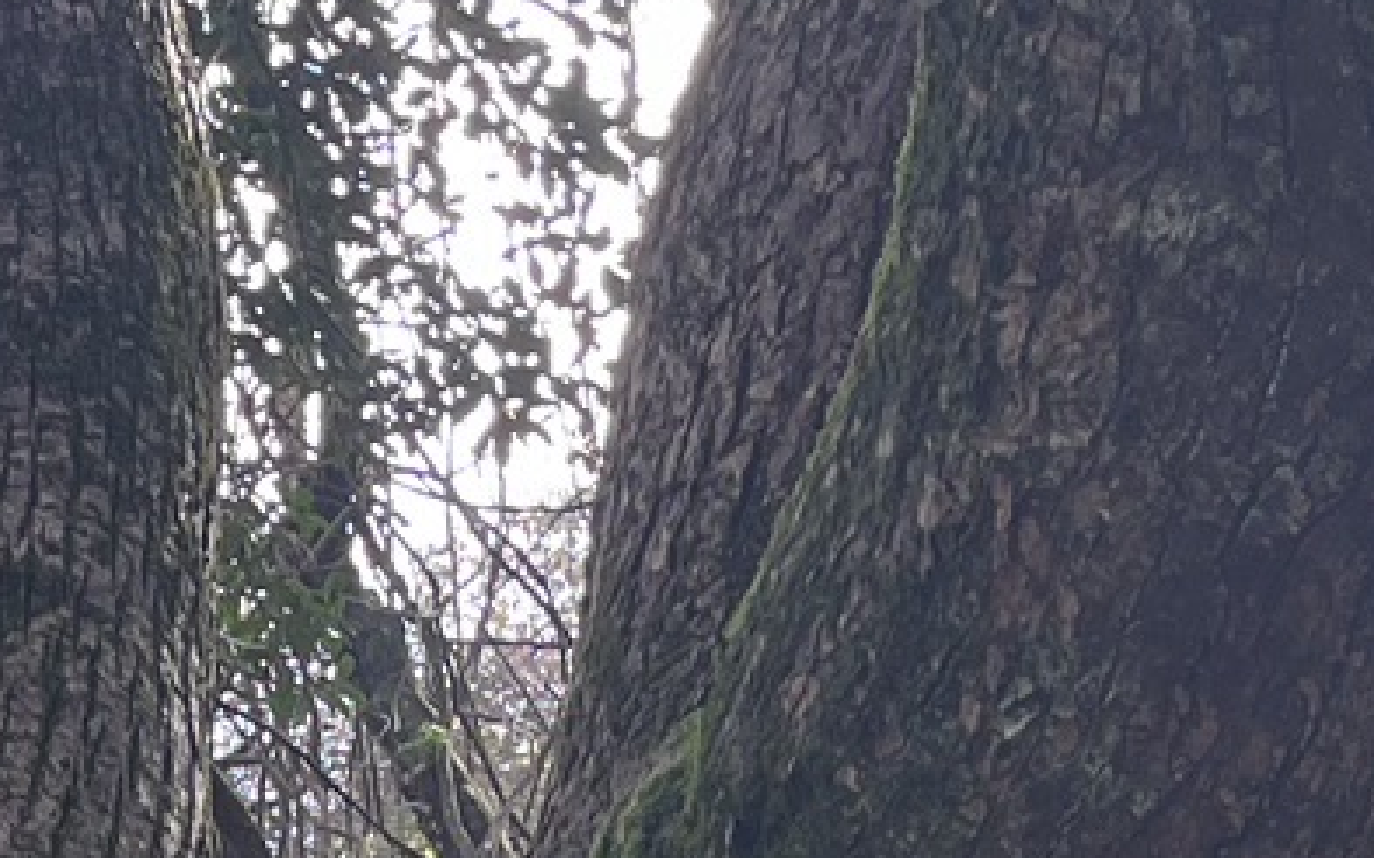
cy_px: 2257
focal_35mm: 140
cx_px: 335
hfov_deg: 14.9
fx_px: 5241
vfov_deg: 8.4
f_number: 1.6
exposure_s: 1/178
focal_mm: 5.1
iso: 50
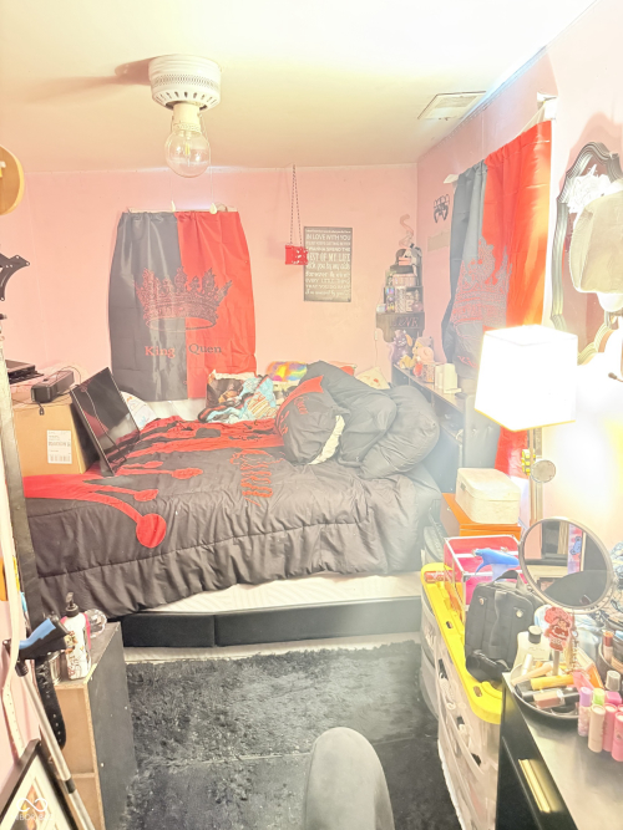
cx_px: 312
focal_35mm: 24
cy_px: 415
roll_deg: +1.7
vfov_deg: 71.6
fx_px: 576
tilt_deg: -10.6
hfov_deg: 56.8
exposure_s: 1/24
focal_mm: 6.76
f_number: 1.78
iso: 1600
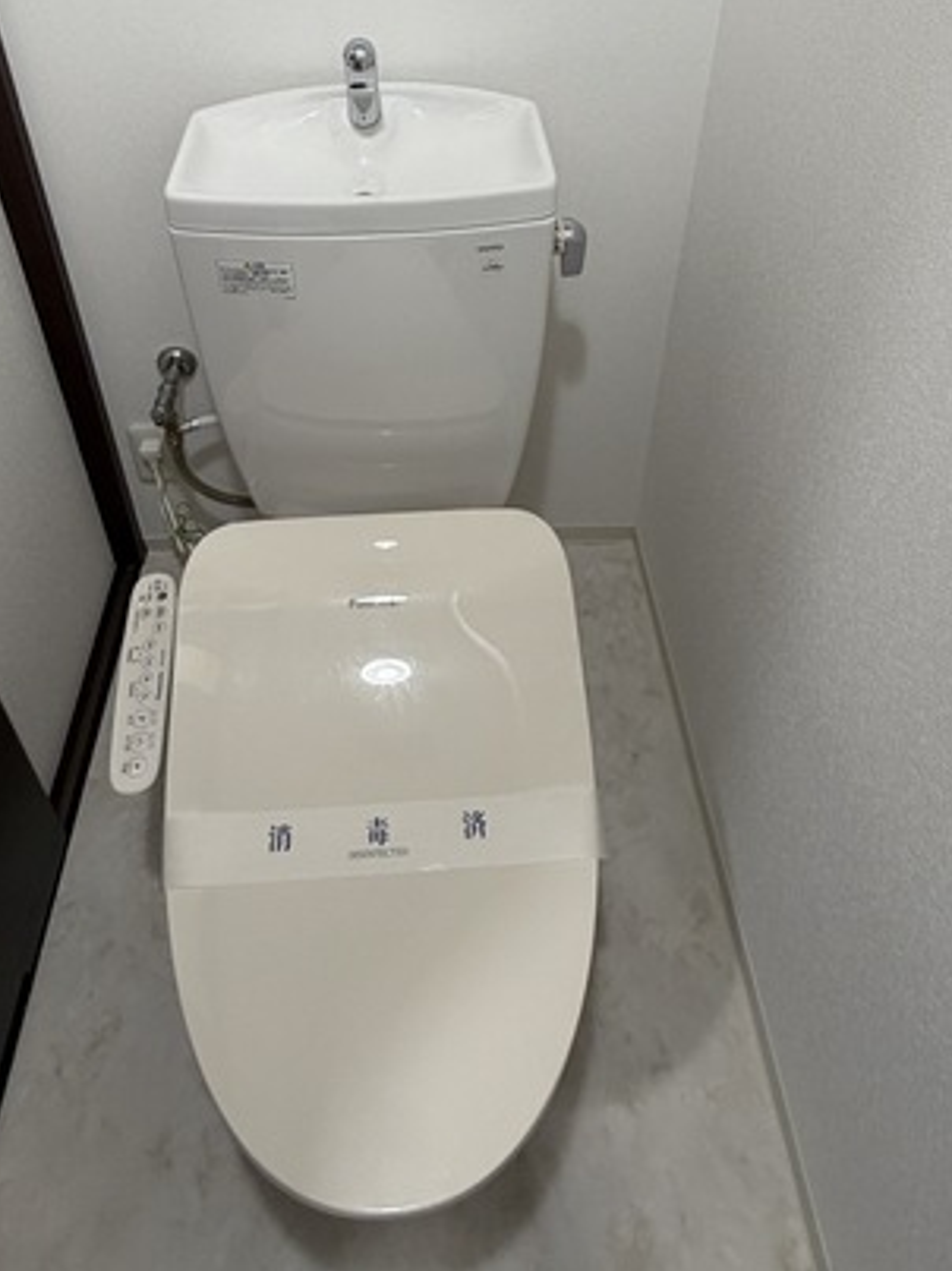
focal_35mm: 25
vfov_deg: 59.9
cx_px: 397
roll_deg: +2.0
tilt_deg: -30.8
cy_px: 148
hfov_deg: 54.6
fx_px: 917
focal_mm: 2.22
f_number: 2.2
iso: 200
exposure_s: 1/60
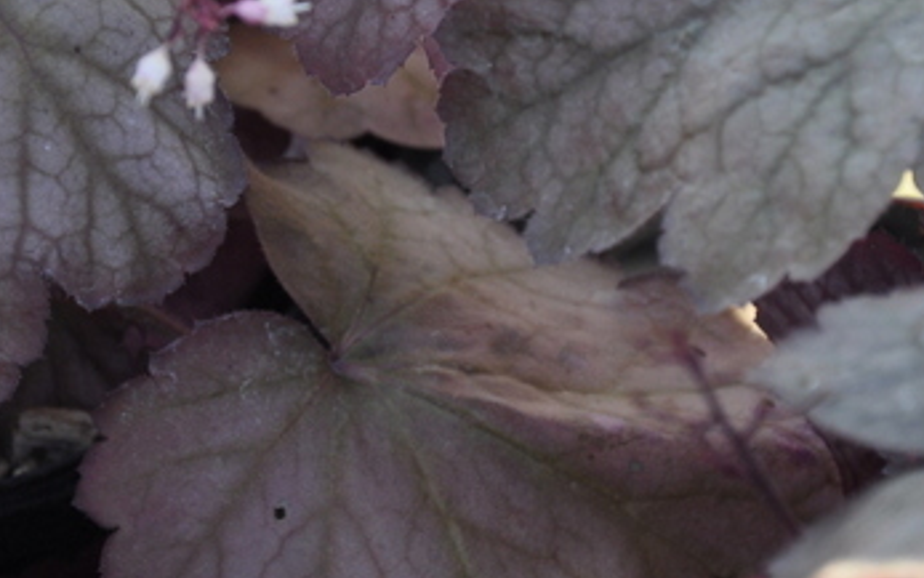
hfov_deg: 5.7
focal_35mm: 370
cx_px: 410
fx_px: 9323
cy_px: 139
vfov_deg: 3.5
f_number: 5.6
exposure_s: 1/250
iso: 500
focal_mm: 105
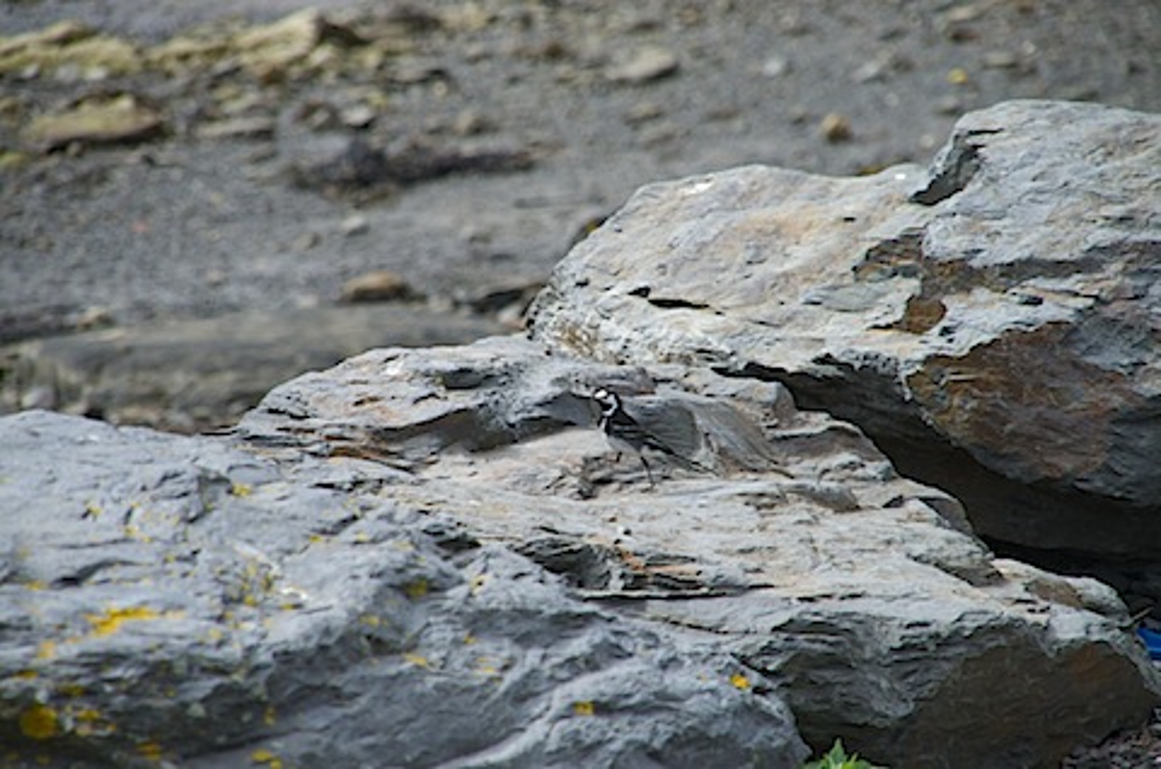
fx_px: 9656
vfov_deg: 4.6
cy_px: 384
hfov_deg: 6.9
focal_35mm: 300
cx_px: 580
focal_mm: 200
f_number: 8
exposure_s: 1/750
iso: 200
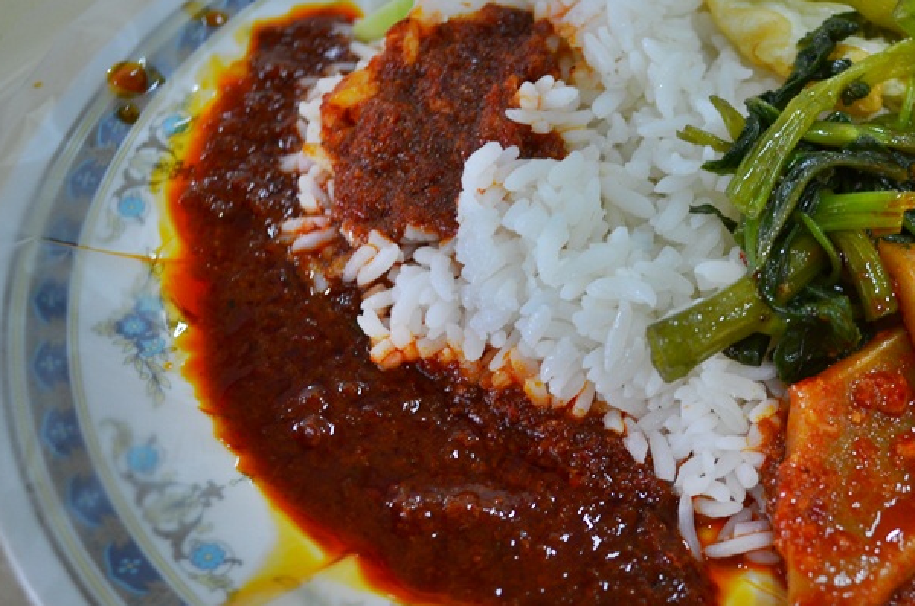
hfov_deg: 35.5
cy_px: 324
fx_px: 1395
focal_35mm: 55
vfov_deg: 24.5
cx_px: 694
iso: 800
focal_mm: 22
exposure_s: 1/50
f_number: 4
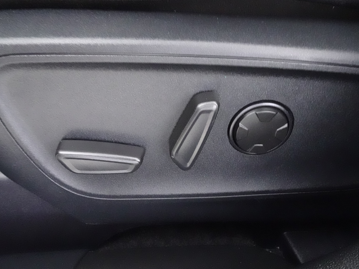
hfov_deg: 69.4
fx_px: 259
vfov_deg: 54.9
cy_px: 136
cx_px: 182
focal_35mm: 25
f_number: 3.5
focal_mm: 4.25
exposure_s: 1/4
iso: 2500
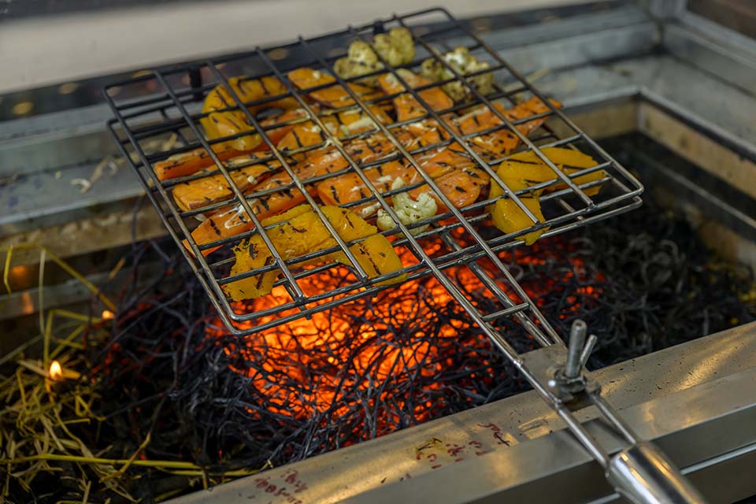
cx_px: 378
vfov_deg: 25.5
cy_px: 252
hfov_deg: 37.5
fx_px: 1113
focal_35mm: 53
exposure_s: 1/400
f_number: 4
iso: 1100
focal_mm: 53
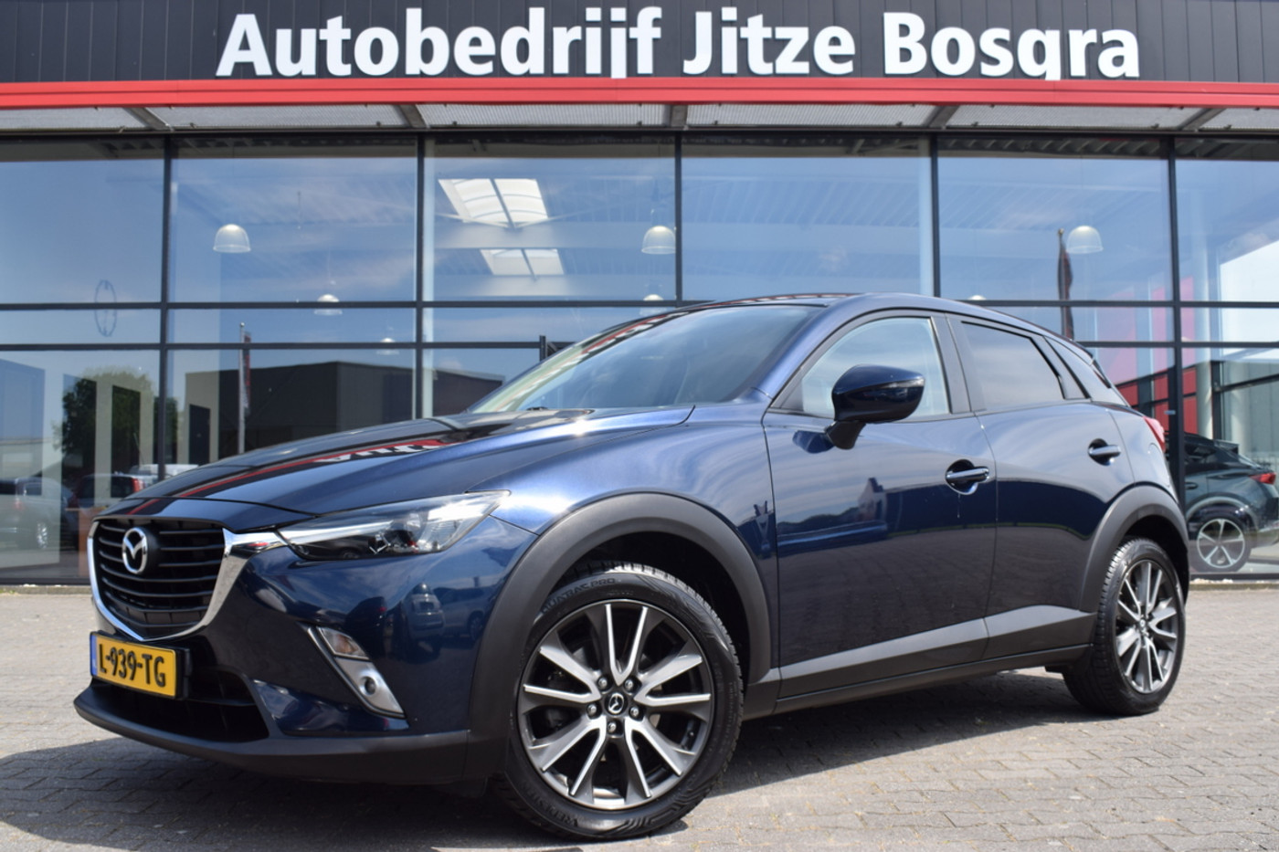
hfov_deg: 51.3
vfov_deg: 35.5
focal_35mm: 38
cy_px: 426
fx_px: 1332
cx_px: 640
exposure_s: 1/250
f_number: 8
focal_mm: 25
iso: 200
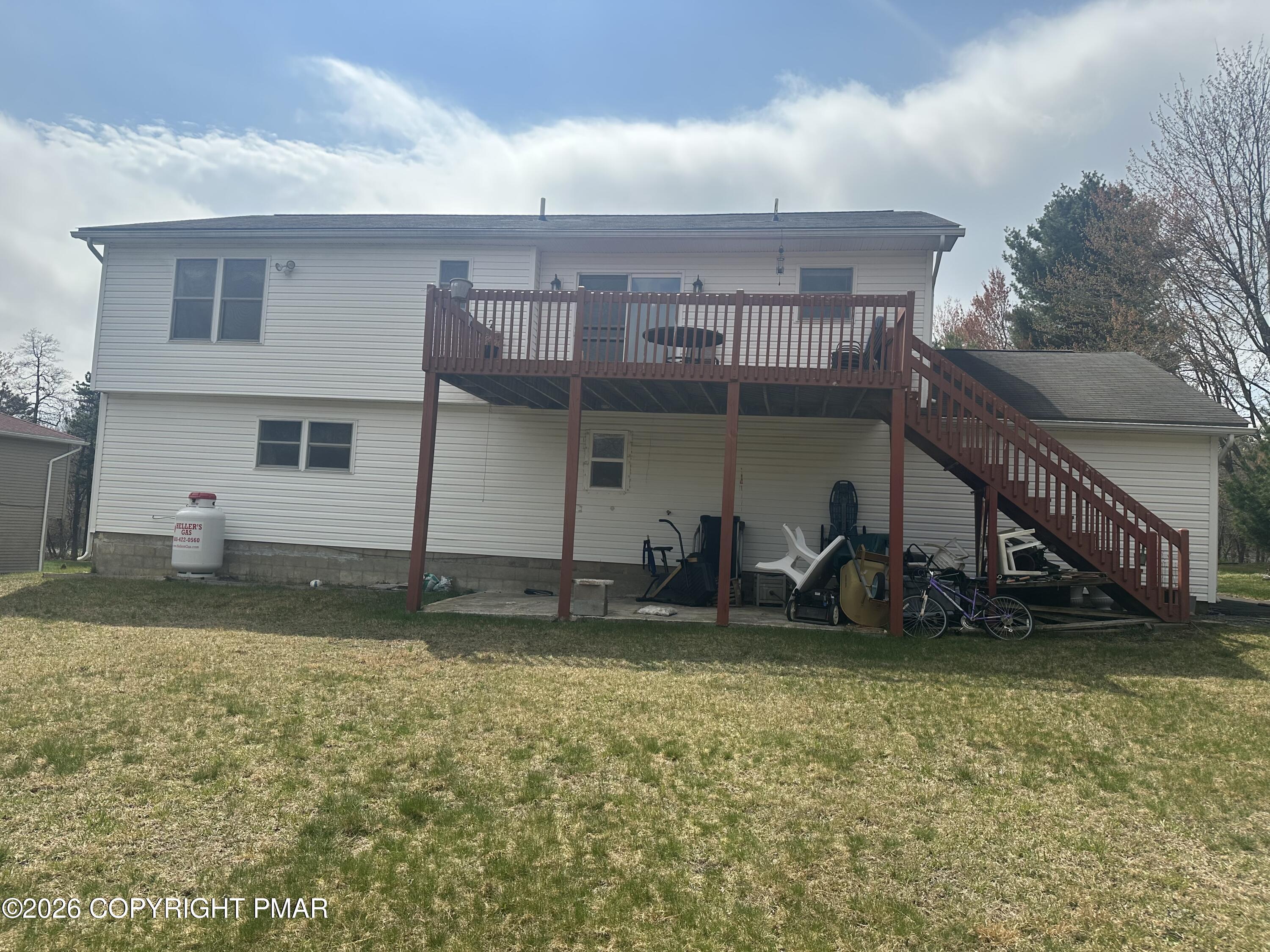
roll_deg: -3.3
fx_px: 881
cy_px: 476
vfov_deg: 56.8
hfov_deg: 71.6
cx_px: 635
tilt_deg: +4.1
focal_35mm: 24
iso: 80
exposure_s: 1/7042
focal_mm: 6.86
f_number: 1.78
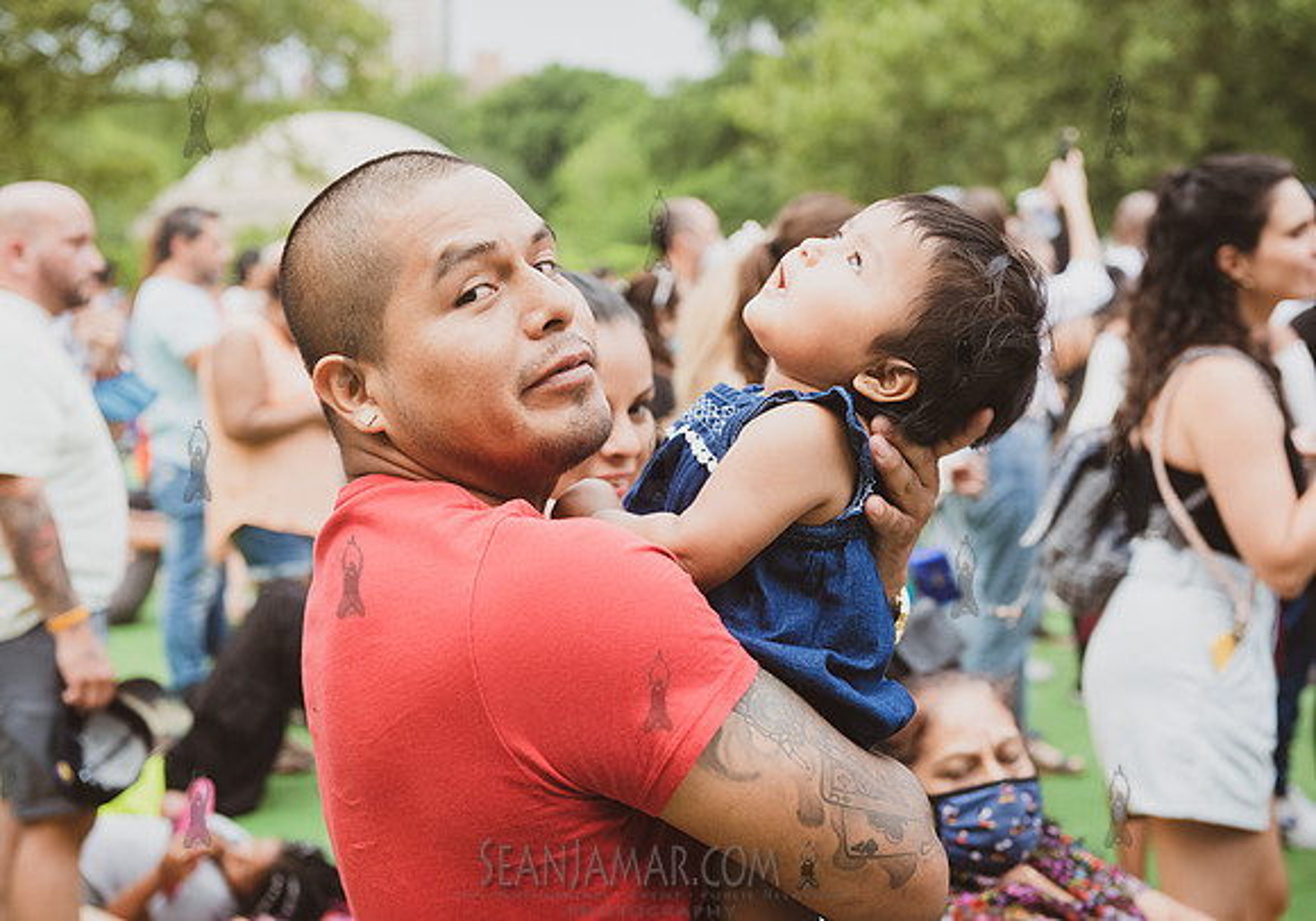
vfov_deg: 25.1
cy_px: 444
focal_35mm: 56
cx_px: 655
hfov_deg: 35.3
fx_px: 2066
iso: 2000
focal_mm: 52
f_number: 4.5
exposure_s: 1/160
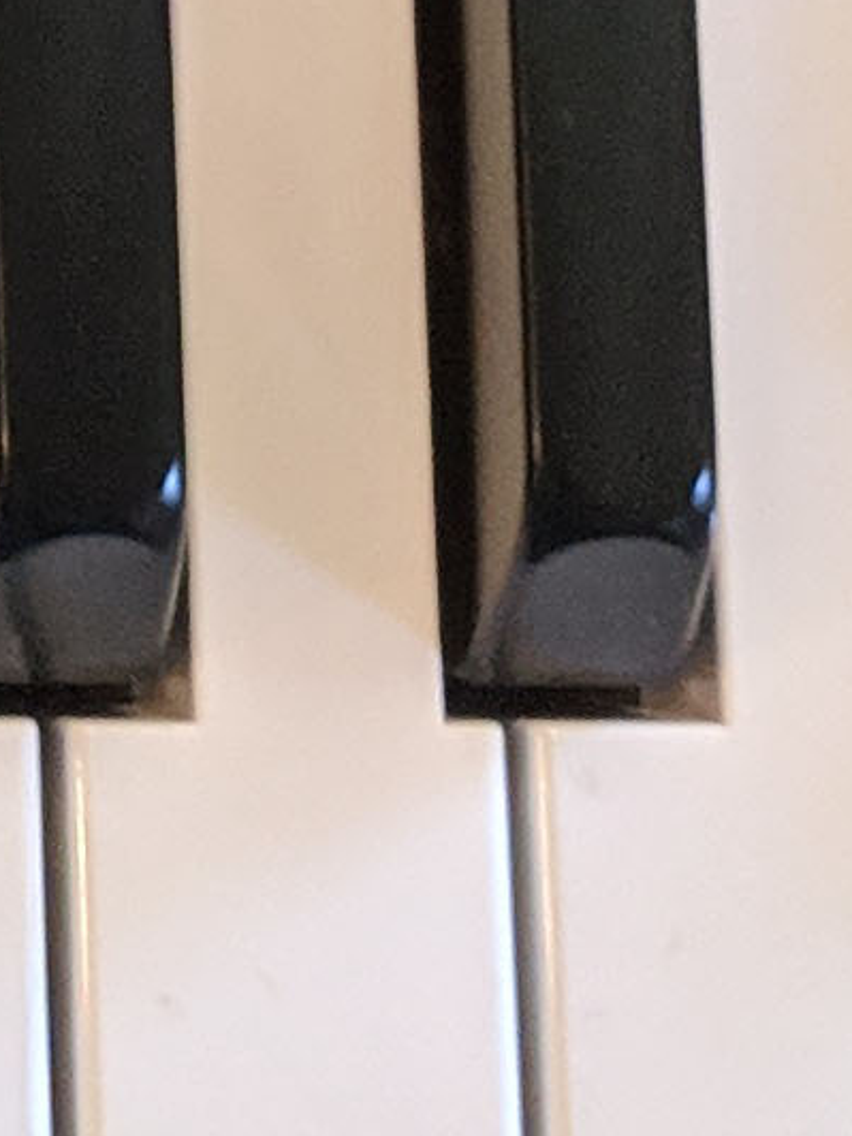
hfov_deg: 7.1
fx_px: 6498
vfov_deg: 9.3
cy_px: -1192
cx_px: -1157
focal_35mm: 198
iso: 554
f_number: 2
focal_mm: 4.67
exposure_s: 1/40
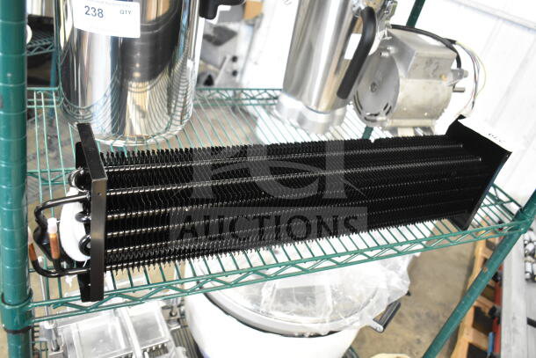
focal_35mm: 32
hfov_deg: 59.5
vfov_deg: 41.7
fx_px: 469
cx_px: 268
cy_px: 179
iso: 3200
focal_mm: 21
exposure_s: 1/30
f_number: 3.8
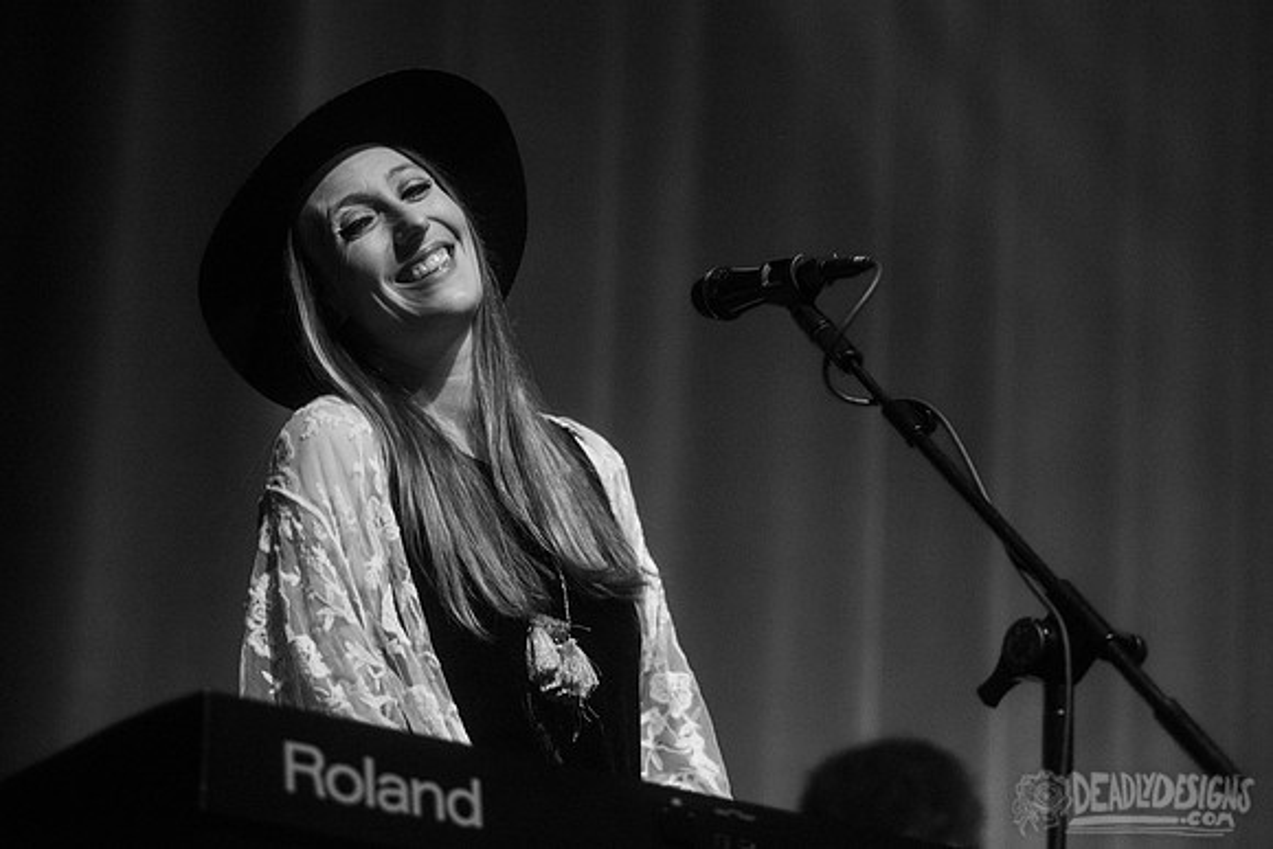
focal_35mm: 131
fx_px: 4620
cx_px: 690
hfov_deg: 15.7
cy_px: 353
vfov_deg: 10.5
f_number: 3.2
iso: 2500
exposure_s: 1/160
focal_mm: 110
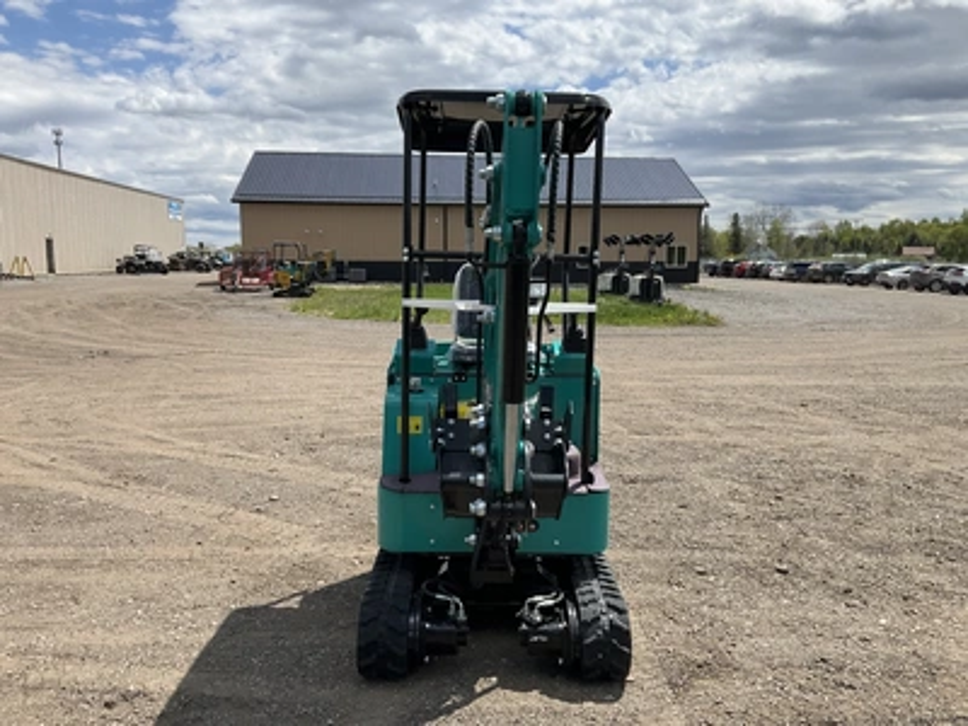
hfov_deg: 61.7
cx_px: 484
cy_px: 363
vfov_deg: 48.2
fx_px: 811
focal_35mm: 29
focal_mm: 3
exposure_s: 1/2058
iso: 25
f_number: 1.8
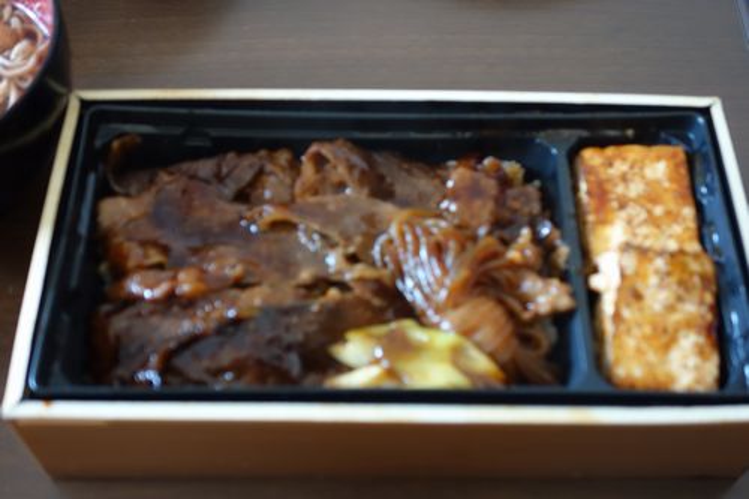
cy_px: 250
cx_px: 374
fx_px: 1019
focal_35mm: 49
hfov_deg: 40.4
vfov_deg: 27.5
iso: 800
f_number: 3.2
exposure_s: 1/20
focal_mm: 18.23
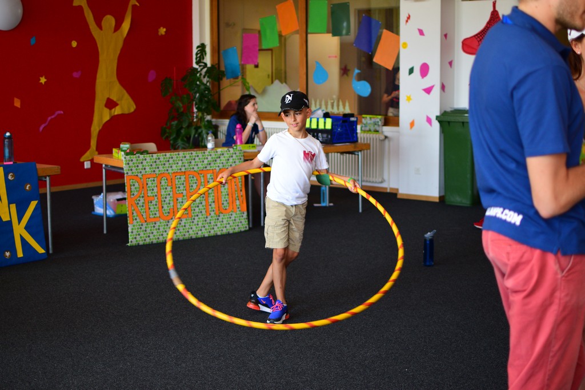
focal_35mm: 52
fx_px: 853
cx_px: 292
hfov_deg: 37.8
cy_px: 195
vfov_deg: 25.8
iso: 450
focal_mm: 35
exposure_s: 1/320
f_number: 1.8
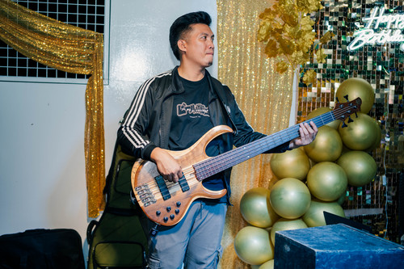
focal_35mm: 50
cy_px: 134
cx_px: 202
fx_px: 561
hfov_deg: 39.6
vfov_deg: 27.0
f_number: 2.8
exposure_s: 1/200
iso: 800
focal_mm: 50
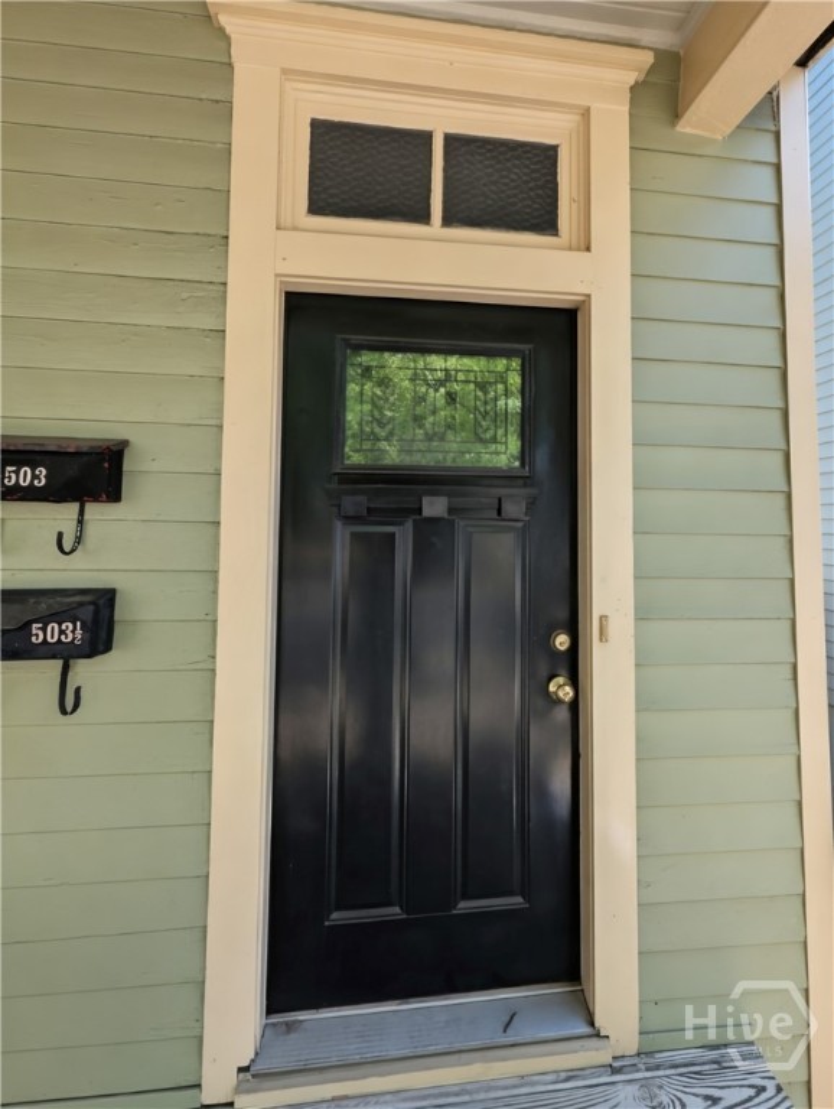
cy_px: 554
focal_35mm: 13
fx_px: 417
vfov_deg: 106.1
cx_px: 417
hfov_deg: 90.0
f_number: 2.2
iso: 52
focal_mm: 1.95
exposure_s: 1/191
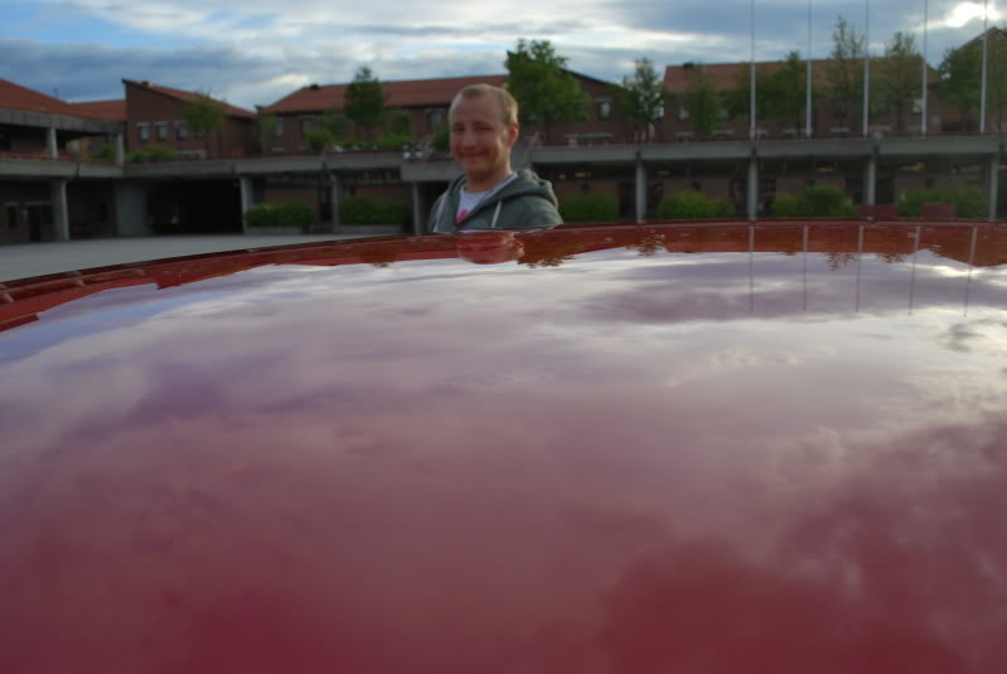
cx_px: 504
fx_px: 840
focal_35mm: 30
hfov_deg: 61.9
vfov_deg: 43.7
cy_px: 337
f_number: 8
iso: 100
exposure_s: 1/200
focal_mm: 20
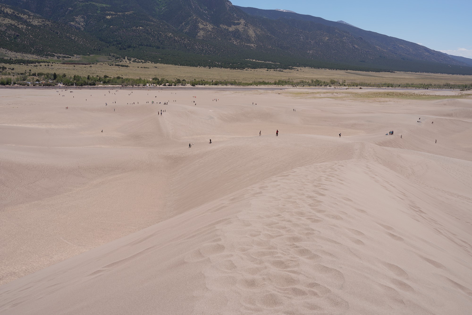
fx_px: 472
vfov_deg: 36.9
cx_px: 236
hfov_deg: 53.1
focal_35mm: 36
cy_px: 158
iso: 80
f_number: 11
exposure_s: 1/160
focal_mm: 36
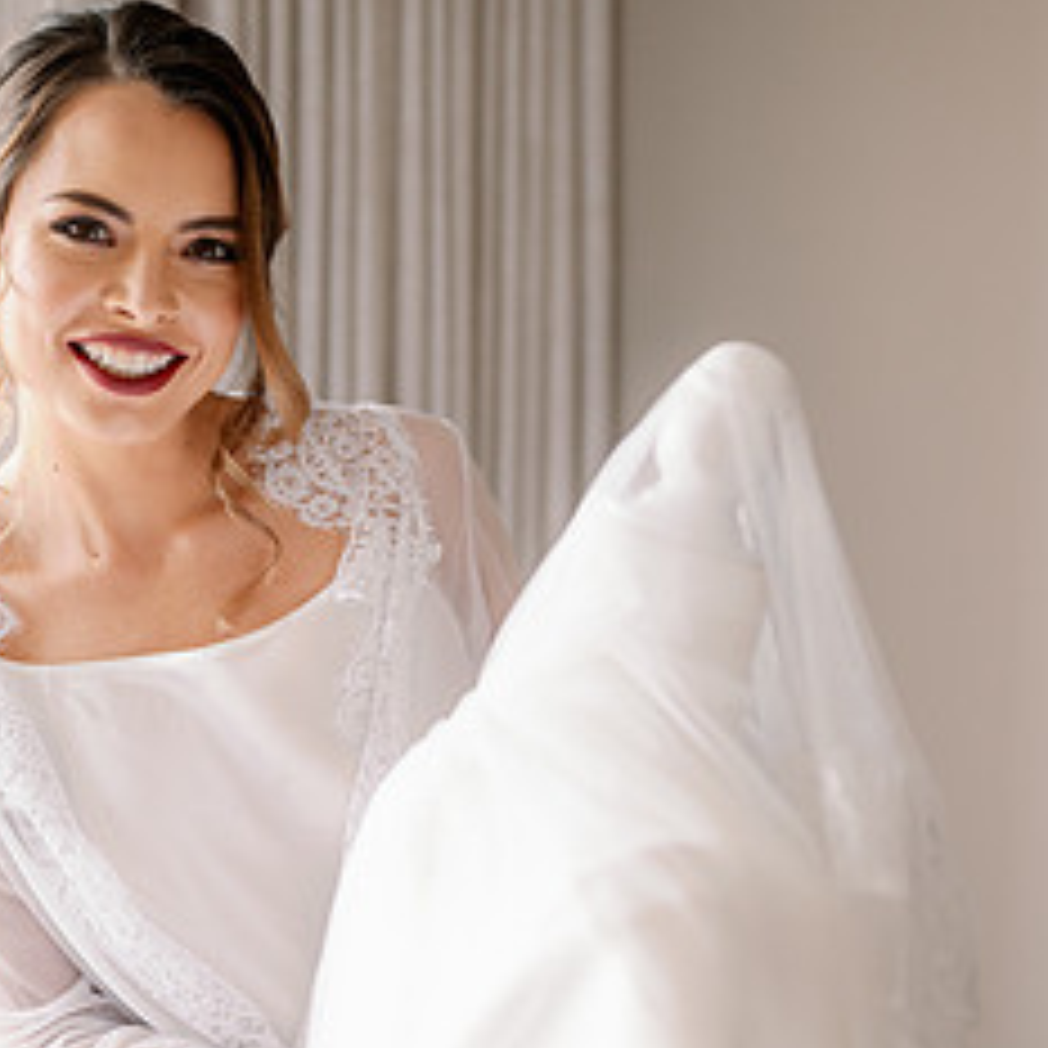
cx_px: 430
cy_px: 630
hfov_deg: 21.1
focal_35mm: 82
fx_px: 2809
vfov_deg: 21.1
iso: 800
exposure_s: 1/640
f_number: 2.2
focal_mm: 50
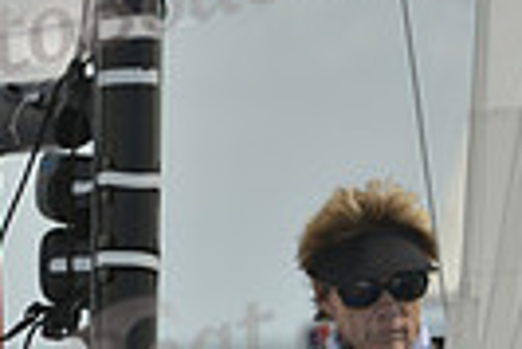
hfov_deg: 1.6
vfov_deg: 1.1
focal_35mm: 1309
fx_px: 19001
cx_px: -373
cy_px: 637
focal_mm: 300
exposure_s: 1/1000
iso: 280
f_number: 8
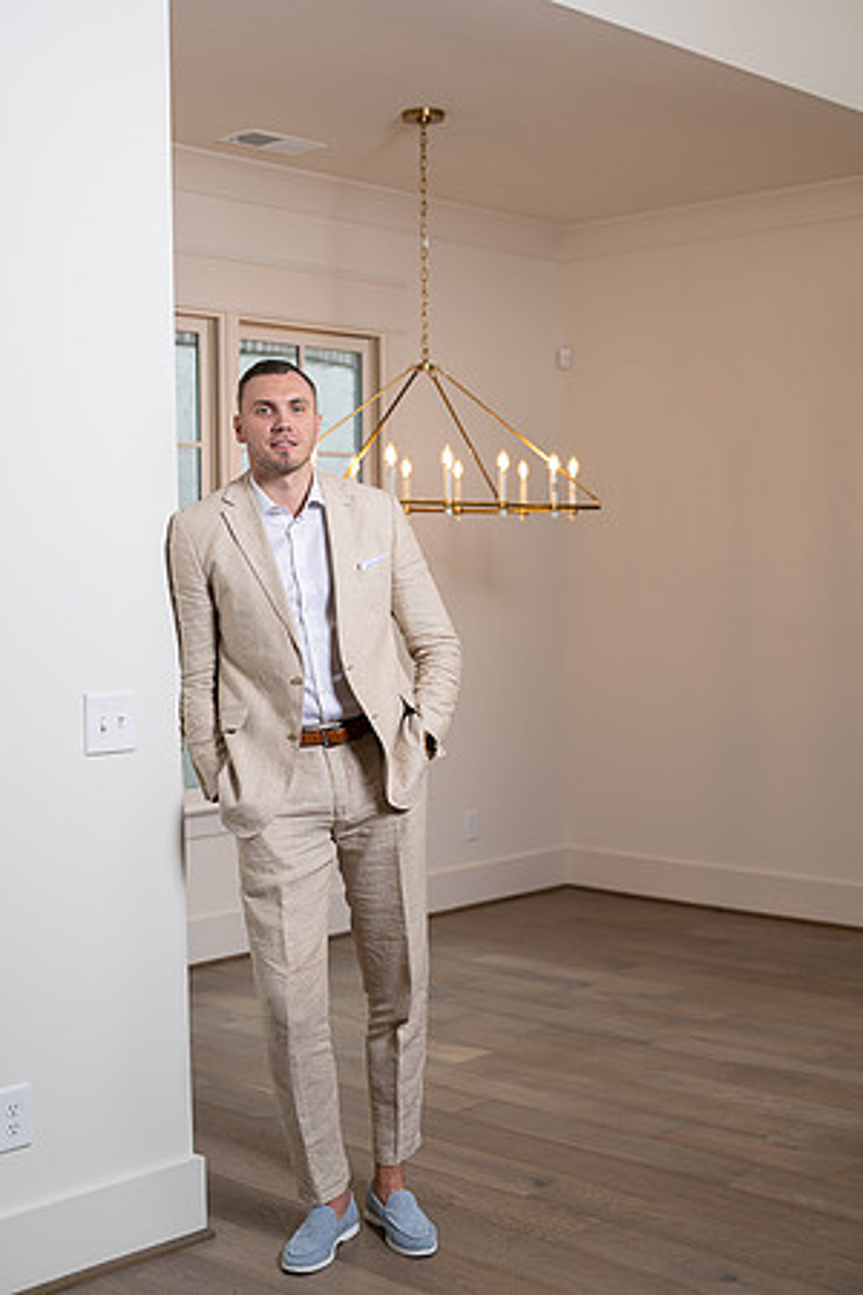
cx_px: 432
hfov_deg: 27.0
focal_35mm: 50
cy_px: 648
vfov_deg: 39.6
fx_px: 1798
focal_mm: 50
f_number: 2.8
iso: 100
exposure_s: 1/160
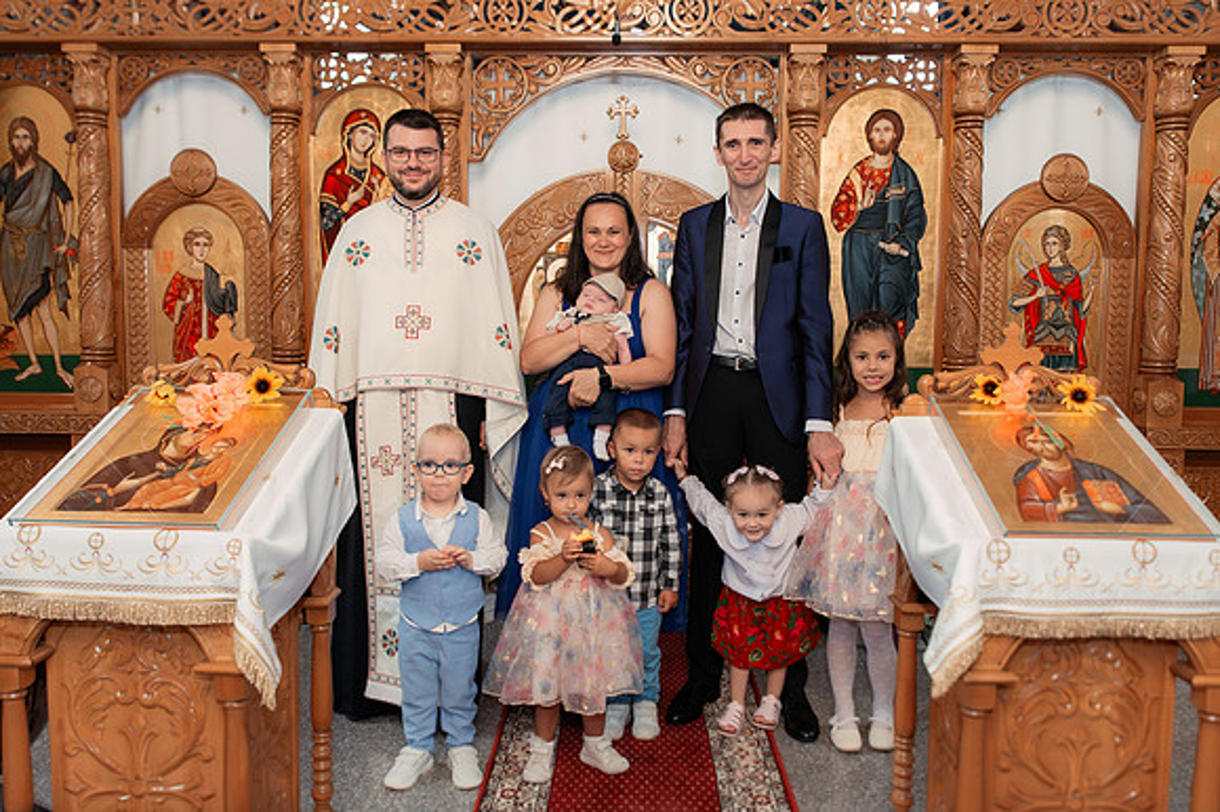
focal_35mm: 29
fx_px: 986
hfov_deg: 63.5
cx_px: 599
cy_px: 354
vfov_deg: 44.7
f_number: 3.5
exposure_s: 1/250
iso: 2500
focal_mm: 24
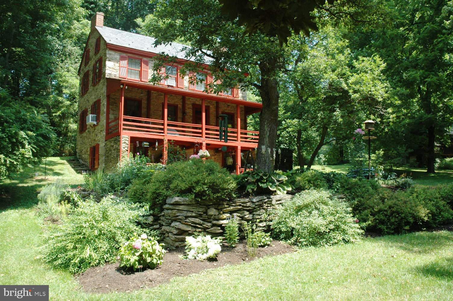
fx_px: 415
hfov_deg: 57.3
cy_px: 150
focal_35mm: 33
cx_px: 226
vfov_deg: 39.9
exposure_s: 1/200
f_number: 7.1
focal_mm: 22
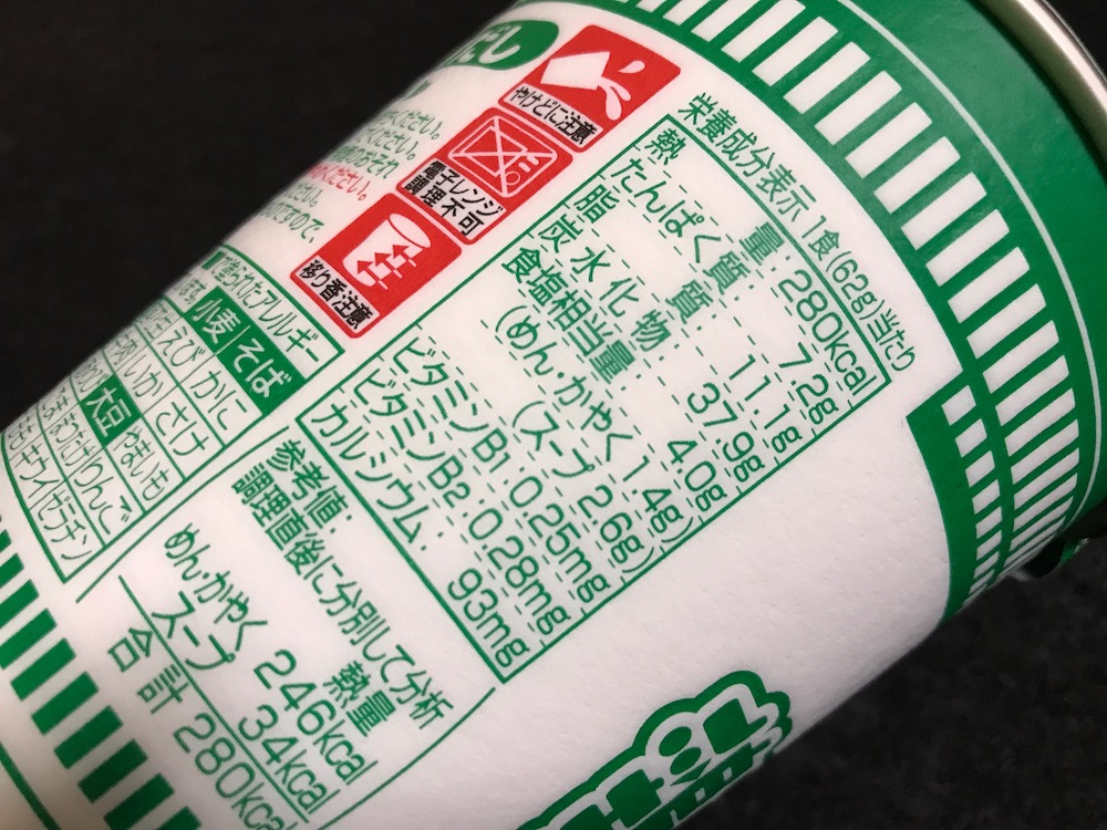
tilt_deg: -53.0
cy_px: 415
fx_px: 895
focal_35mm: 28
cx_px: 554
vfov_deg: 49.7
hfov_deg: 63.4
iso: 40
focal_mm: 3.99
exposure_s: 1/20
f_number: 1.8
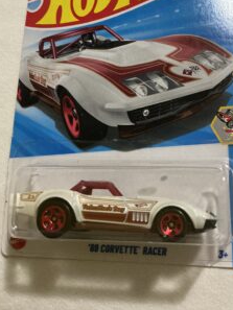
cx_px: 134
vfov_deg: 47.0
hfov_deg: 36.8
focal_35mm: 39
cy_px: 102
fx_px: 350
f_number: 1.8
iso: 320
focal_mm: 3
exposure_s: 1/30
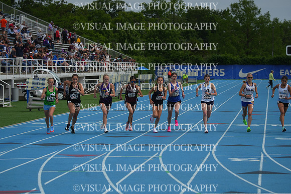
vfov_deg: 10.2
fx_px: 1091
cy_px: 97
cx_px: 146
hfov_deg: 15.2
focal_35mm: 135
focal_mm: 135
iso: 500
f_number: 5.6
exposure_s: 1/5000
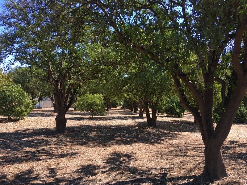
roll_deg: -1.9
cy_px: 92
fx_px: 207
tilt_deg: +1.9
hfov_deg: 61.7
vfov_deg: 48.2
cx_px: 124
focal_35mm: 29
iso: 25
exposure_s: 1/434
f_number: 2.2
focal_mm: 4.15
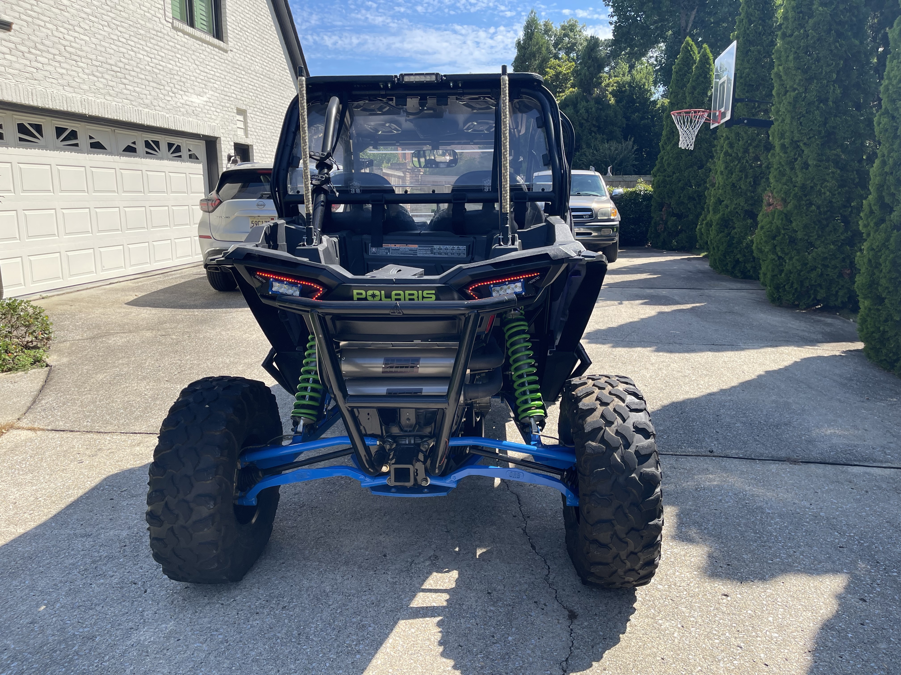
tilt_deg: -13.6
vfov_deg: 54.9
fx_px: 651
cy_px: 338
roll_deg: -0.3
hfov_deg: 69.4
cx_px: 450
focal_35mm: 25
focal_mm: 5.1
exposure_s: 1/1642
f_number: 1.6
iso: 32
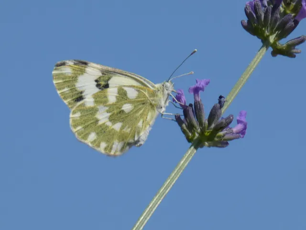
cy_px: 115
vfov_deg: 3.3
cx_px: 153
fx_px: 4013
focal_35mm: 454
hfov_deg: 4.4
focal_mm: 81.4
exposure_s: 1/500
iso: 80
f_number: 5.6
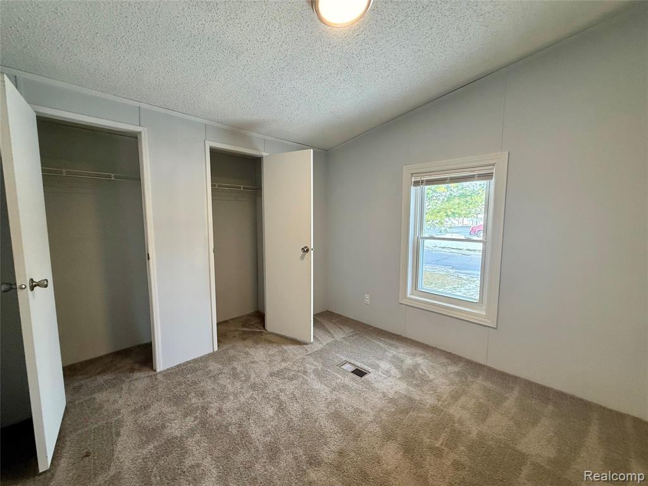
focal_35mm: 14
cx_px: 324
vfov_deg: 85.7
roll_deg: +0.0
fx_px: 262
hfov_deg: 102.1
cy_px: 243
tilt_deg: -5.3
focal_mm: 2.22
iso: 250
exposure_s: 1/120
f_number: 2.2
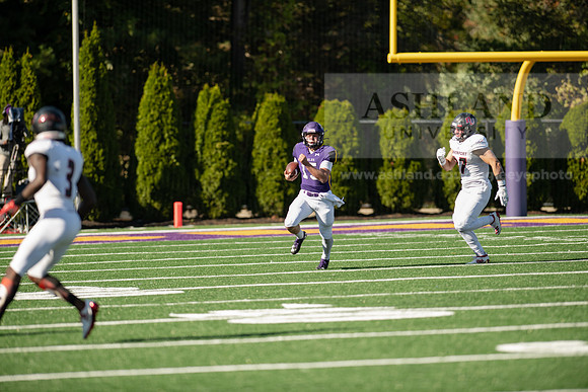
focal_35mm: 300
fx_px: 4901
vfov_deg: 4.6
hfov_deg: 6.9
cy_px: 196
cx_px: 294
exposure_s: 1/2000
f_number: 3.2
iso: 320
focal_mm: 300
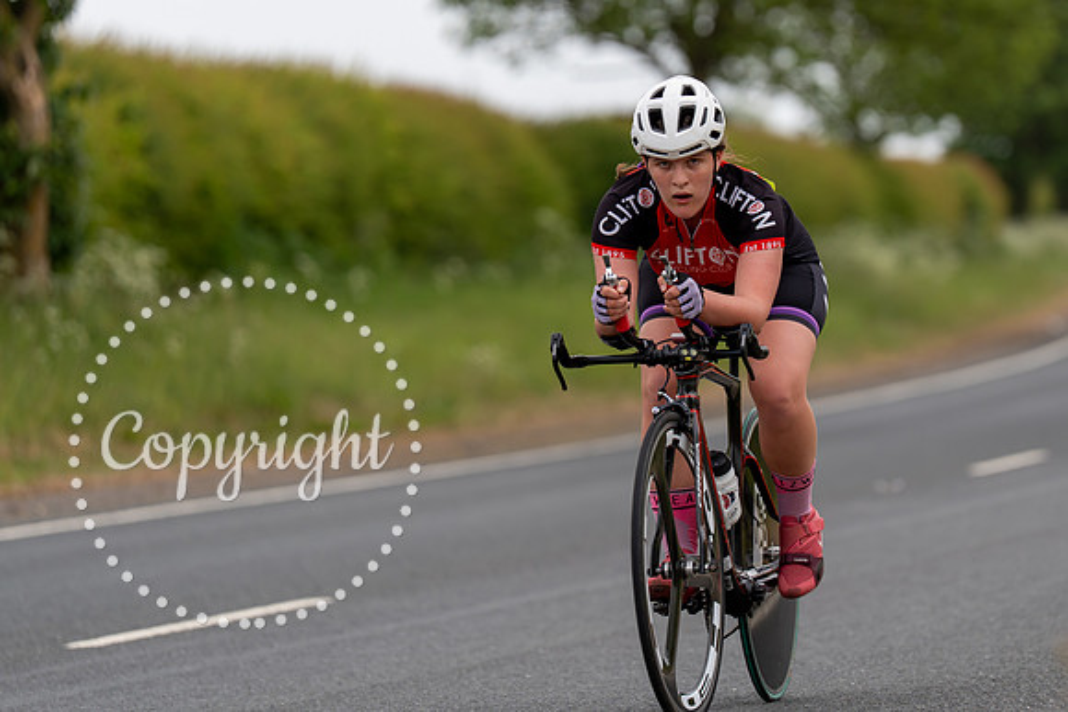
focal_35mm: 233
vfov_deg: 5.9
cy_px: 251
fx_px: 6916
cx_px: 691
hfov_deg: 8.8
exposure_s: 1/1250
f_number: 3.2
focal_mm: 180
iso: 200
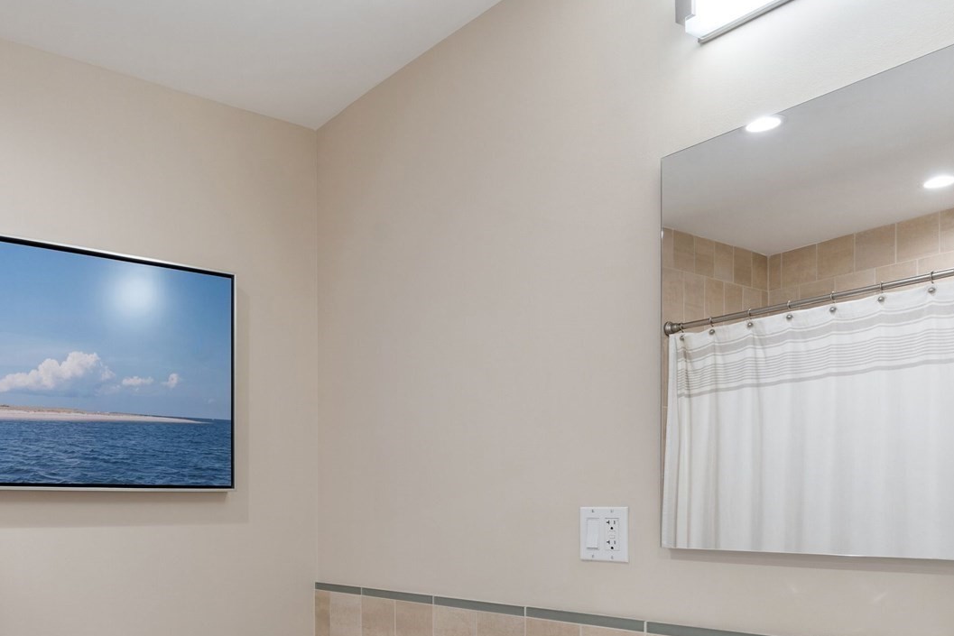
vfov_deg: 40.3
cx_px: 245
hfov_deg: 57.4
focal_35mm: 31
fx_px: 822
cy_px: 522
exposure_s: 1/20
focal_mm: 16
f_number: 8
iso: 400
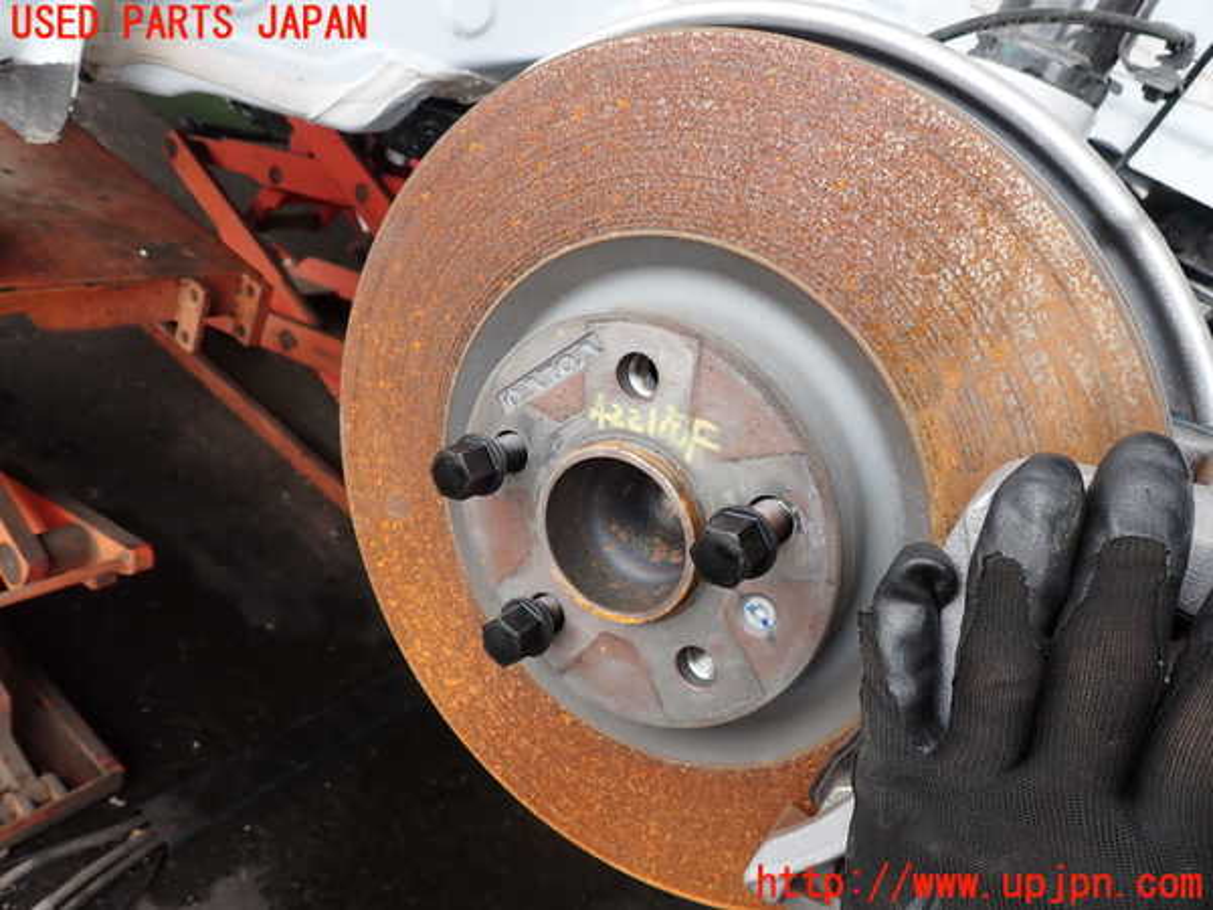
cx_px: 606
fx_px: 876
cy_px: 455
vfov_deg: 54.9
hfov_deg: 69.4
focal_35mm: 25
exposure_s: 1/80
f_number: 2.8
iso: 100
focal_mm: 4.5
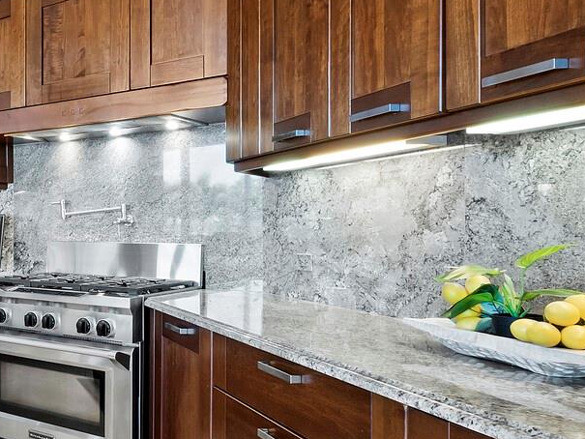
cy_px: 216
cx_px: -46
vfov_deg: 38.7
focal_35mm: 37
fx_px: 625
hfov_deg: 41.1
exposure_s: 1/1.25
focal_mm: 7
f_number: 10
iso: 400
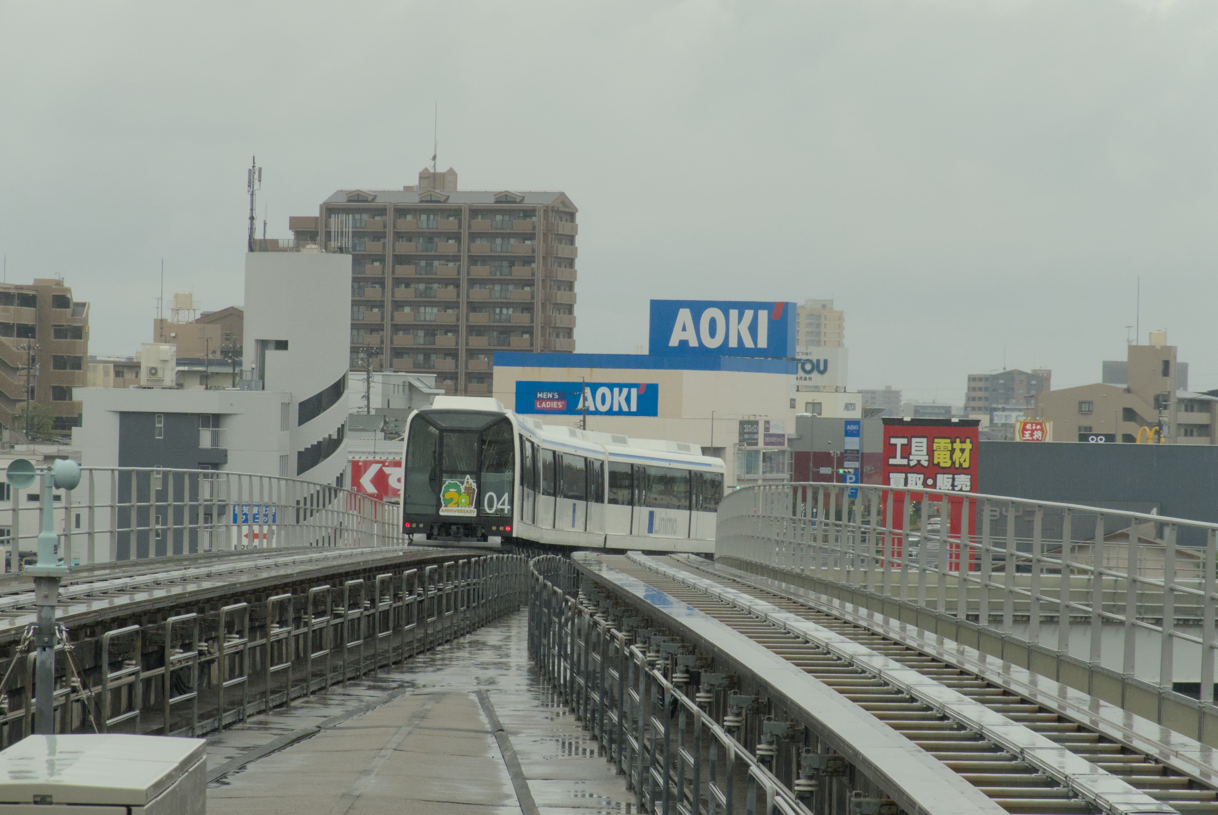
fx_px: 6163
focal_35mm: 182
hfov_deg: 11.3
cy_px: 408
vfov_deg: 7.6
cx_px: 609
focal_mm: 65.97
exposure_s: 1/200
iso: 640
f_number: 11
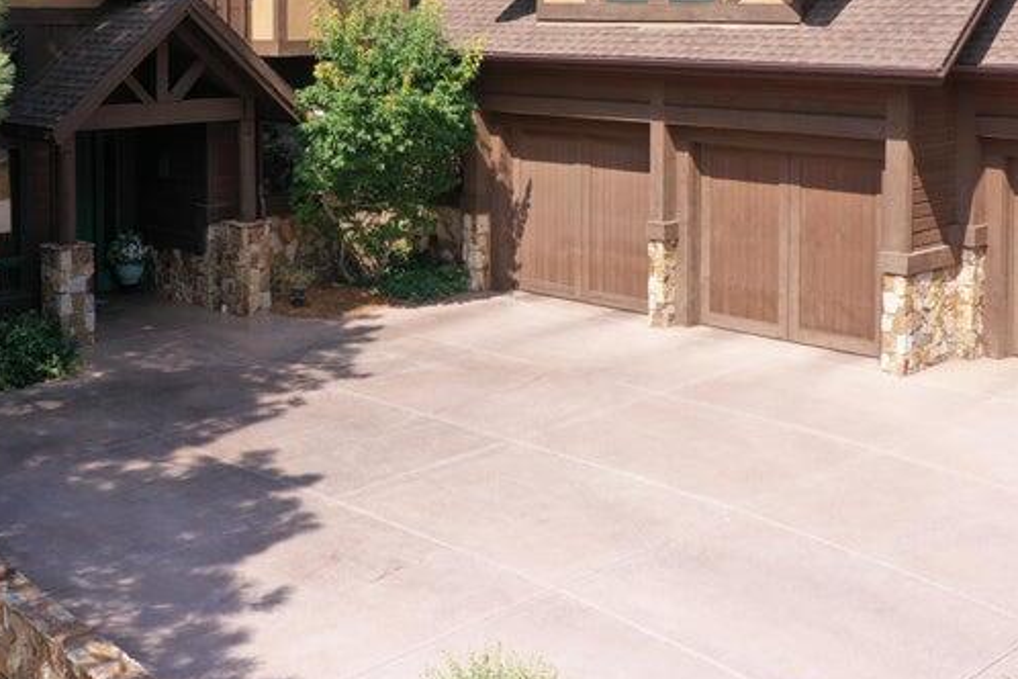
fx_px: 1527
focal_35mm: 54
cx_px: 403
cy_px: 78
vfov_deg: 24.4
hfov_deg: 36.7
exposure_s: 1/320
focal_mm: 10.26
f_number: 5
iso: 100
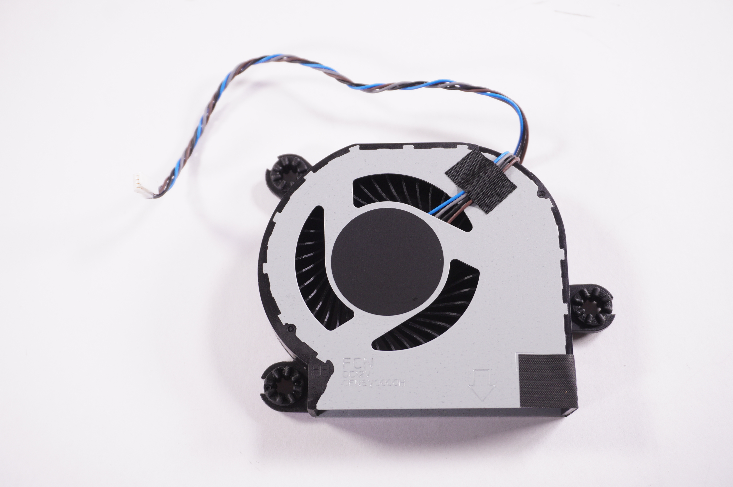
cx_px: 366
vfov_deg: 29.8
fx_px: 915
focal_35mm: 45
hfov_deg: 43.6
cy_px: 244
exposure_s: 1/125
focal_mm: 30
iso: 320
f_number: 5.6
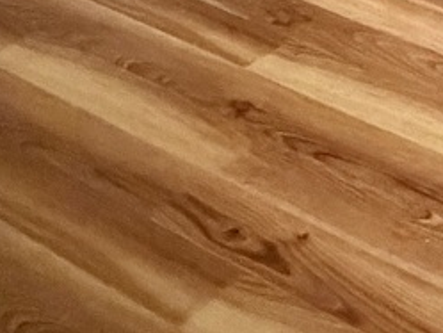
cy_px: -426
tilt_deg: -9.4
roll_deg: -2.1
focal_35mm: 81
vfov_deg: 13.9
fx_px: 1037
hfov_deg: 18.1
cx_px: 834
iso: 1000
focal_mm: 2.22
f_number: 2.2
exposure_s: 1/60
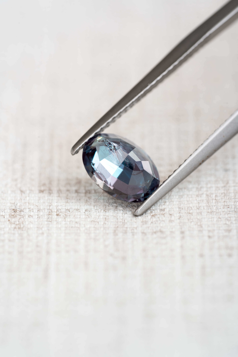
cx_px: 119
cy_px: 178
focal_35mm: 90
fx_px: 892
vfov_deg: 22.6
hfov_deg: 15.2
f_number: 8
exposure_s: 1/2.5
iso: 100
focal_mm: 90
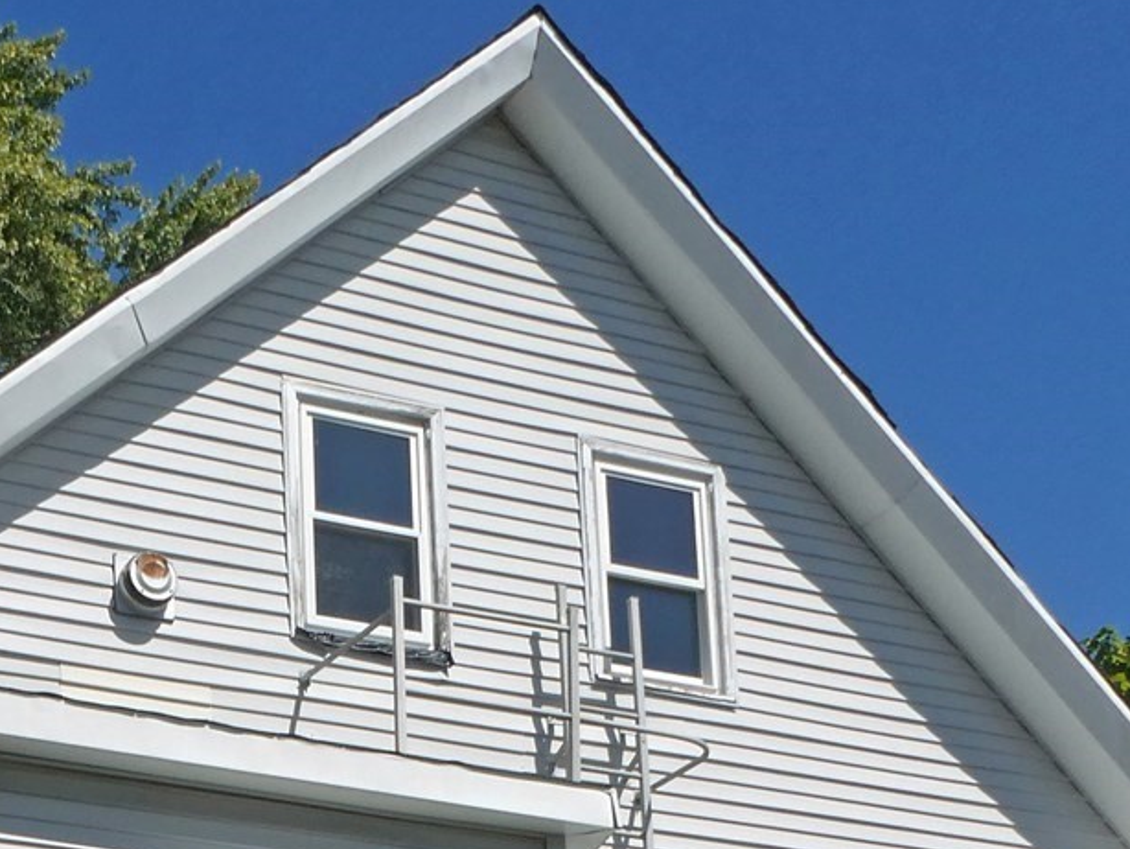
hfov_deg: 24.2
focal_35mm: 80
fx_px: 2613
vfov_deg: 16.8
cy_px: 1258
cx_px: 335
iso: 80
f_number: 4.5
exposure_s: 1/800
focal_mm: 4.3
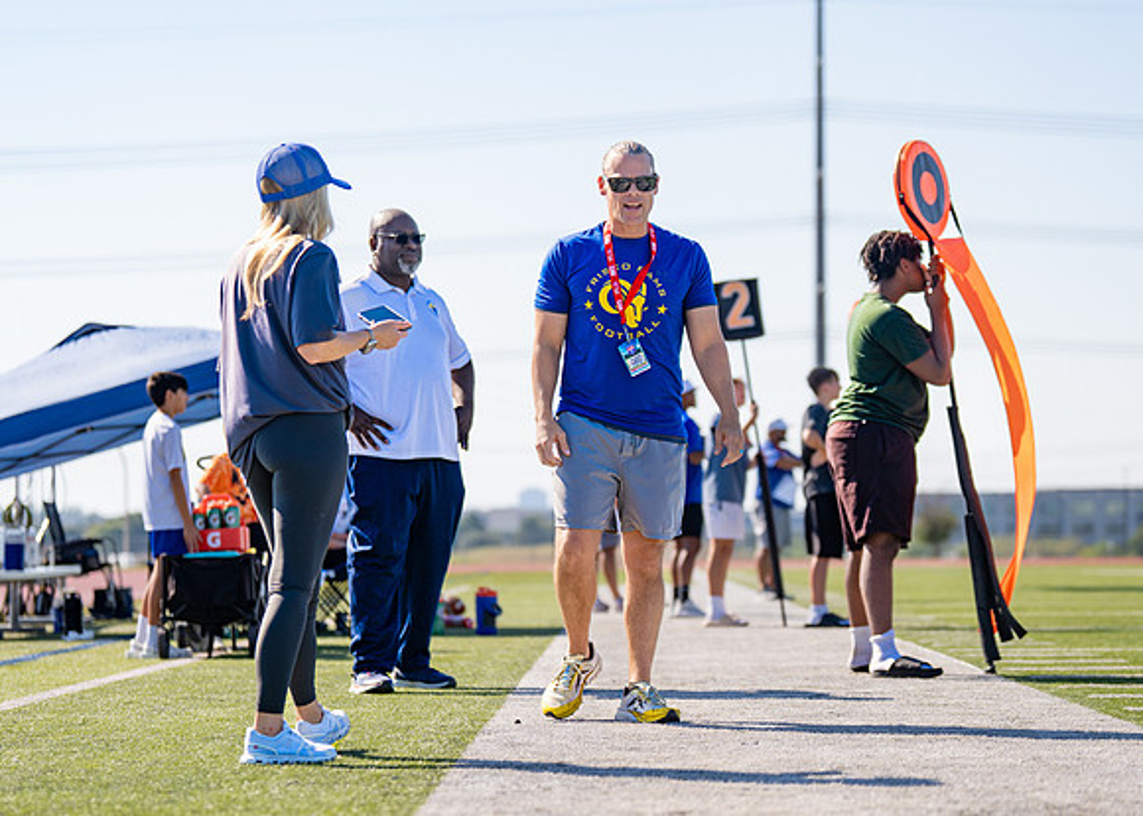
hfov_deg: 17.7
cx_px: 643
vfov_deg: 12.7
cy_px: 473
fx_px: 3659
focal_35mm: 113
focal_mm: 91
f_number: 2.8
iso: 100
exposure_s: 1/1250
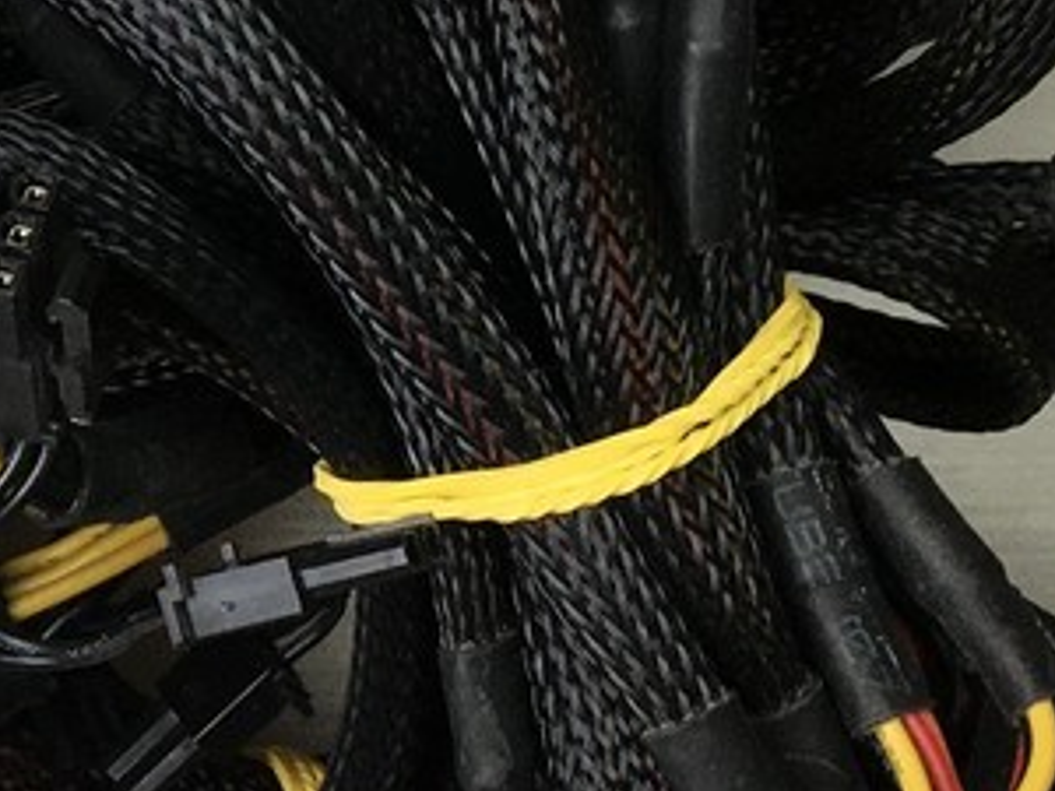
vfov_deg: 10.7
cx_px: -679
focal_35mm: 139
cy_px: 250
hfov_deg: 13.2
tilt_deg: -67.0
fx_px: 4236
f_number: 2.2
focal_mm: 4.15
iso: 40
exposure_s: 1/100
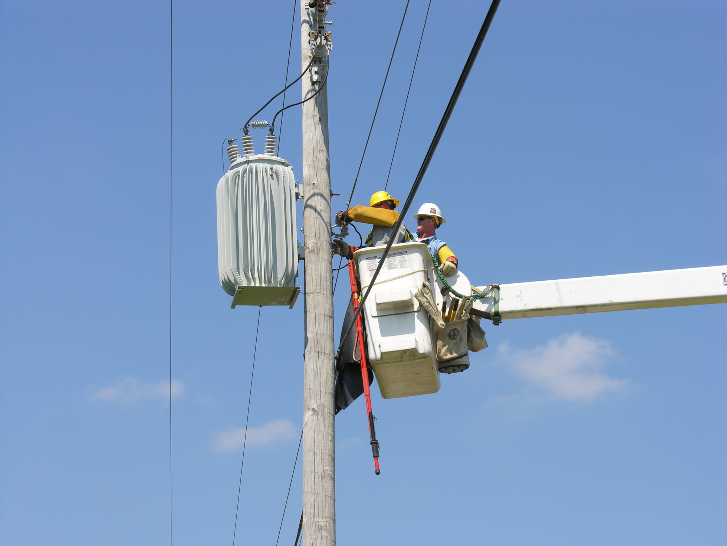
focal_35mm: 94
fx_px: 1974
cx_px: 364
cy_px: 273
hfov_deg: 20.9
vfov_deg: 15.7
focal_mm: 24
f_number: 7.1
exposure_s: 1/182
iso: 50
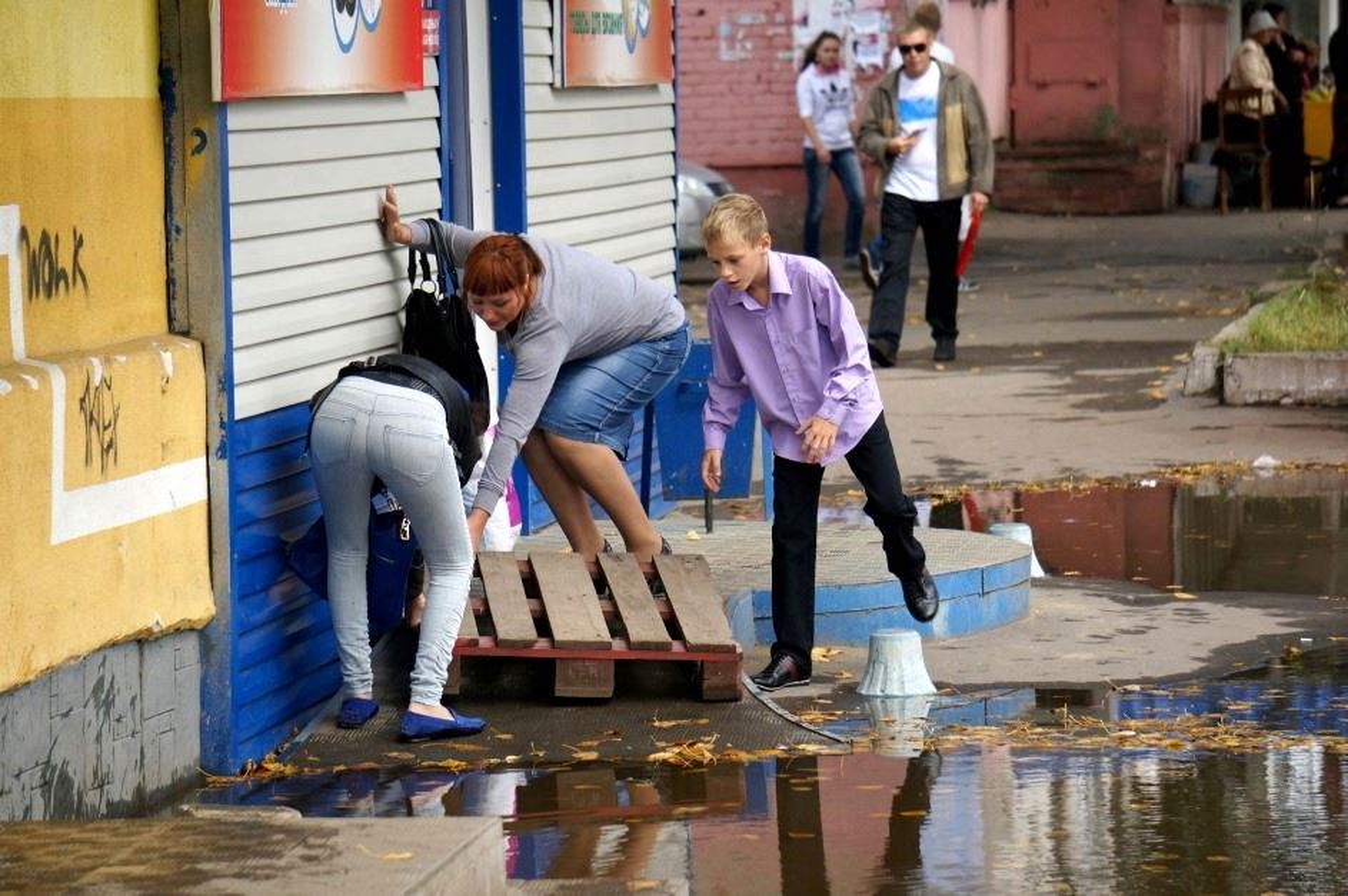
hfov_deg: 11.5
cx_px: 674
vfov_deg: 7.7
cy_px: 448
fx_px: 6678
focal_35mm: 178
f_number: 5.6
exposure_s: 1/2000
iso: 640
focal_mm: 119
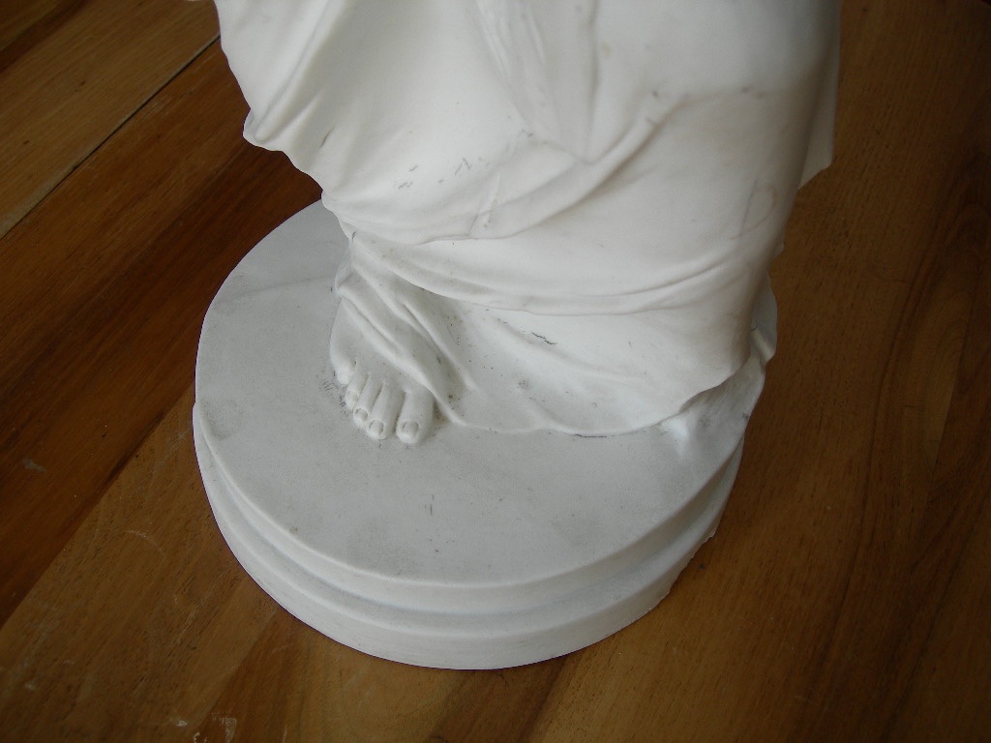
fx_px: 1088
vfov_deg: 37.7
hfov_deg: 49.0
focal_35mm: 38
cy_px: 372
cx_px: 496
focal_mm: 7.8
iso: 50
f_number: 2.8
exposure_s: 1/67.8
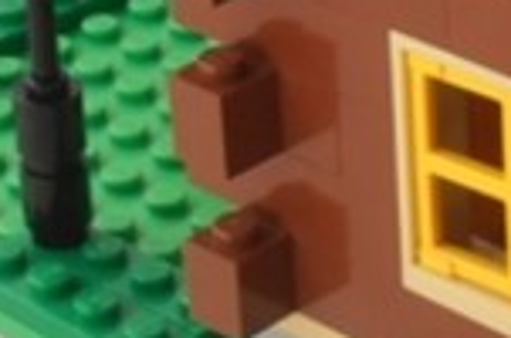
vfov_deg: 5.9
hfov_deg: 8.8
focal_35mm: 230
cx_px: 741
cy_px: 42
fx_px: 3258
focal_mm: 6.61
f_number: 3.9
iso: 80
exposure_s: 1/40
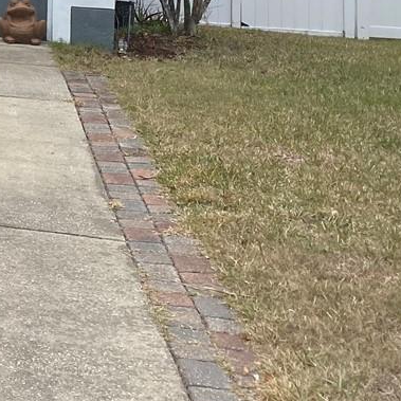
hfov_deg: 14.8
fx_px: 1271
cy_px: -175
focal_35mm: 97
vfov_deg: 16.5
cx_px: -399
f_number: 1.8
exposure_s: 1/839
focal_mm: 4.25
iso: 32
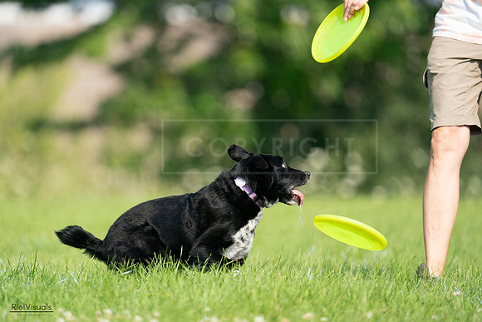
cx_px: 241
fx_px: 8035
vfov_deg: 2.3
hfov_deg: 3.4
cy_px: 161
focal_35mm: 600
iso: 2000
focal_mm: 600
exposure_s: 1/4000
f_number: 6.3
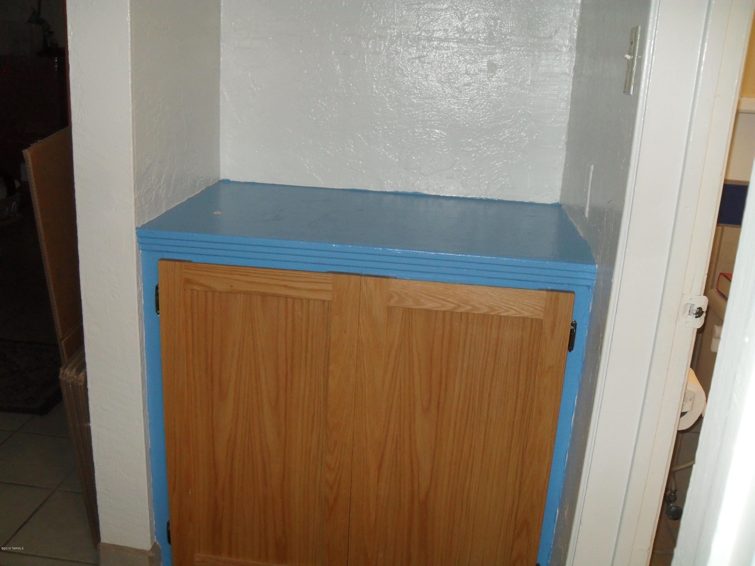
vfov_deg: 40.7
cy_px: 283
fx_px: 763
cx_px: 378
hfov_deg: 52.6
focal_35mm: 35
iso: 200
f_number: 2.8
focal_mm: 6.2
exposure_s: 1/45
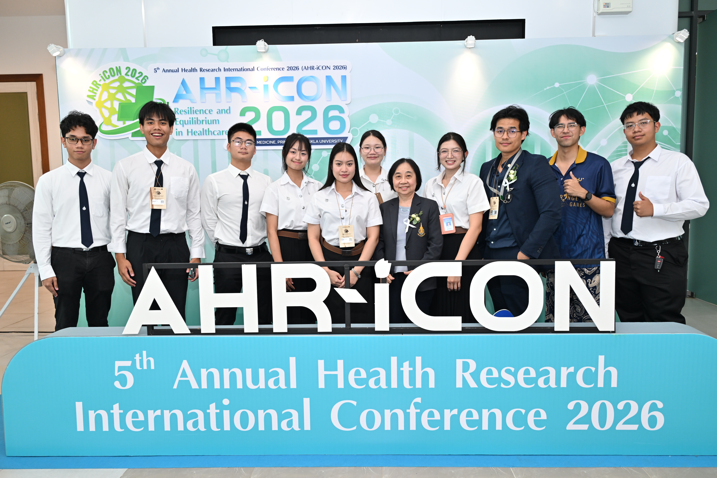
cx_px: 358
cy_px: 239
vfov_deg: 45.7
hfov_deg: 64.6
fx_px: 568
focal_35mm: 28
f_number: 4
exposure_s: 1/200
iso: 800
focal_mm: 28.5
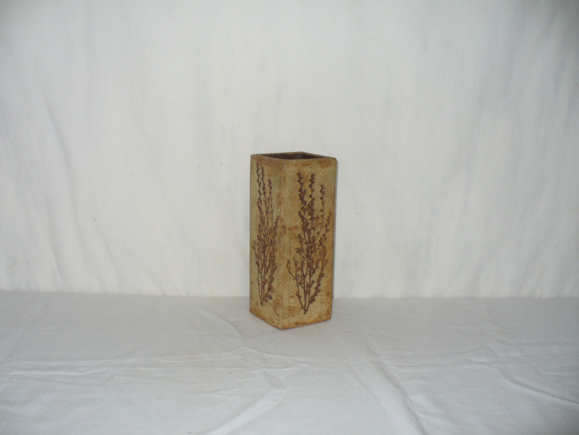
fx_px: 619
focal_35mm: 37
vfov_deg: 38.7
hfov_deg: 50.1
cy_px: 218
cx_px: 290
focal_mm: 6.1
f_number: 2.8
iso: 100
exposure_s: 1/30
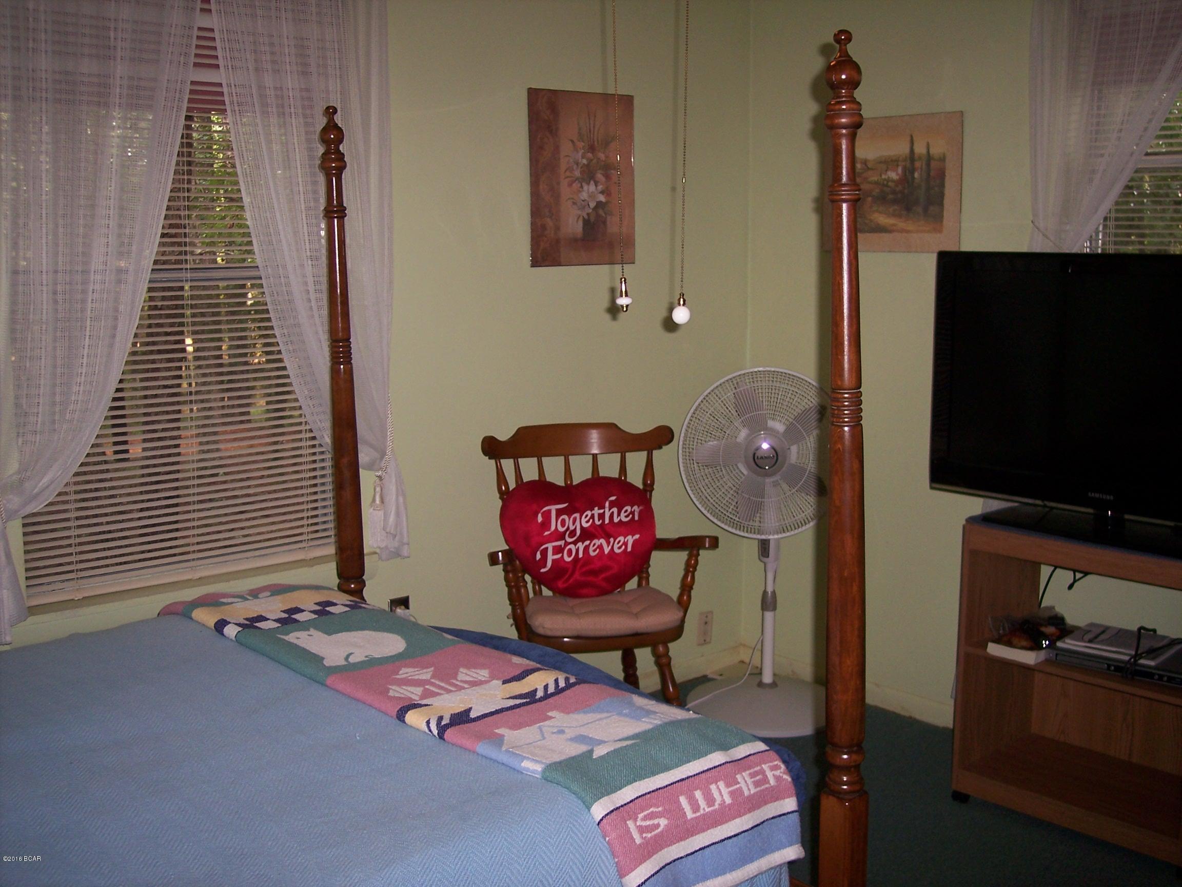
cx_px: 591
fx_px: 1332
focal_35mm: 39
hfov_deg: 47.9
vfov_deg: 36.8
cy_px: 444
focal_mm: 8
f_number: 2.8
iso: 100
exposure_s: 1/60
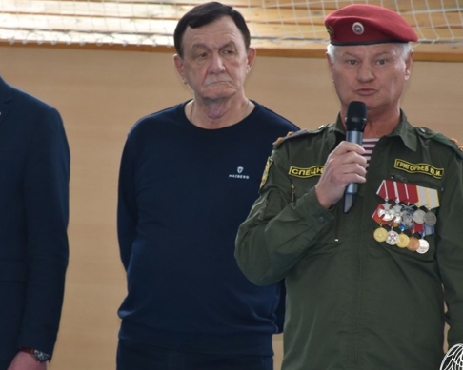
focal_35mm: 304
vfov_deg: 5.1
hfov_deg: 6.4
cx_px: 196
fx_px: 4167
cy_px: 192
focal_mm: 140
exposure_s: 1/60
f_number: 5.6
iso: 500
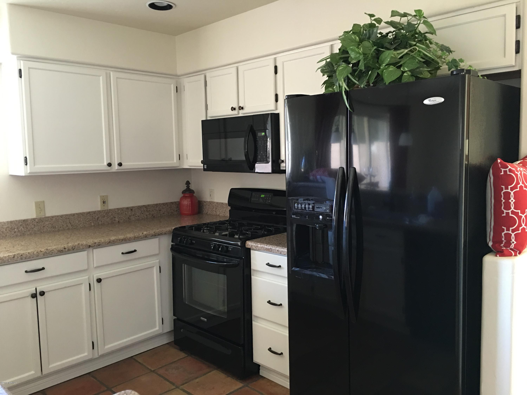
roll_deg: +1.3
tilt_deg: -5.8
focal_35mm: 29
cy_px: 198
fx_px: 442
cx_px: 264
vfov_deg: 48.2
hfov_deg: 61.7
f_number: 2.2
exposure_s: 1/8
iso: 100
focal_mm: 4.15
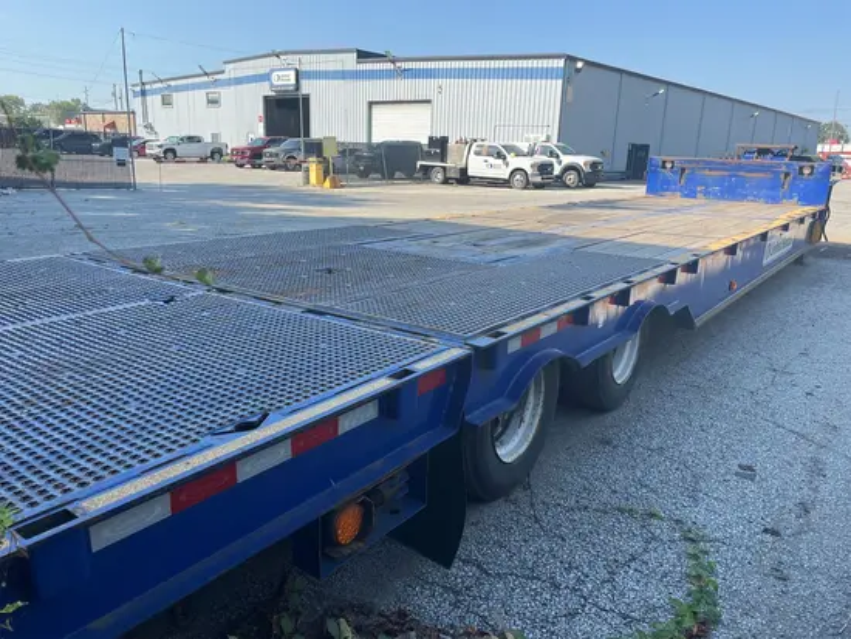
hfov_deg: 67.3
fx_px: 639
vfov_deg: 53.1
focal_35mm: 26
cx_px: 426
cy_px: 320
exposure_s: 1/1075
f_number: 1.6
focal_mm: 5.1
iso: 50
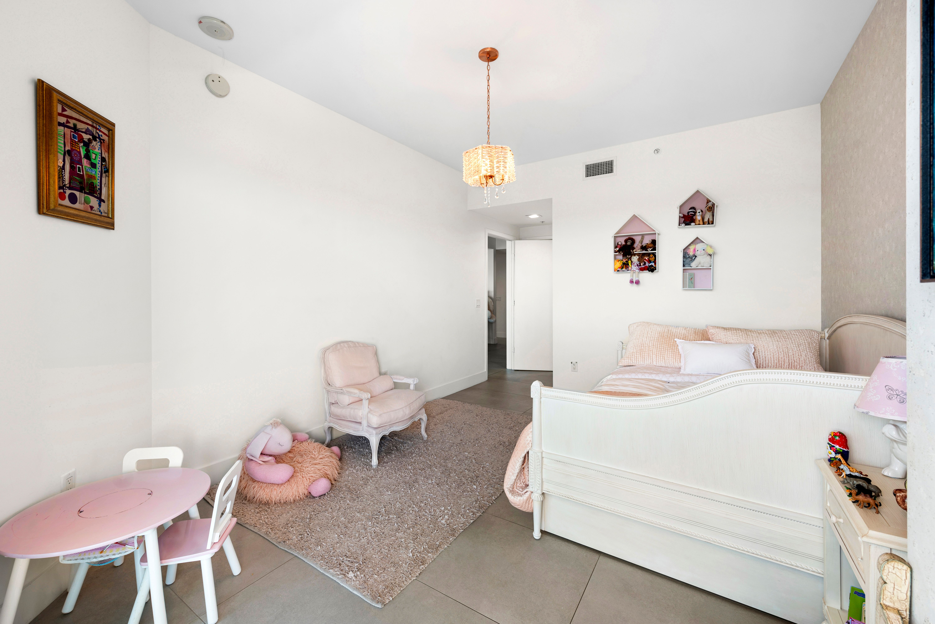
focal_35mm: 14
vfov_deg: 81.3
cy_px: 312
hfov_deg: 104.2
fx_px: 364
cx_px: 468
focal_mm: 14
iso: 100
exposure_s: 1/25
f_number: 8
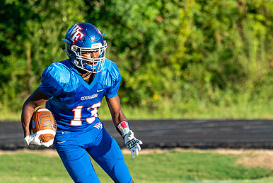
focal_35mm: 1123
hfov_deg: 1.8
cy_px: 102
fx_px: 8522
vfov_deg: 1.2
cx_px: 215
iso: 1000
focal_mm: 397
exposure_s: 1/1000
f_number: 5.6
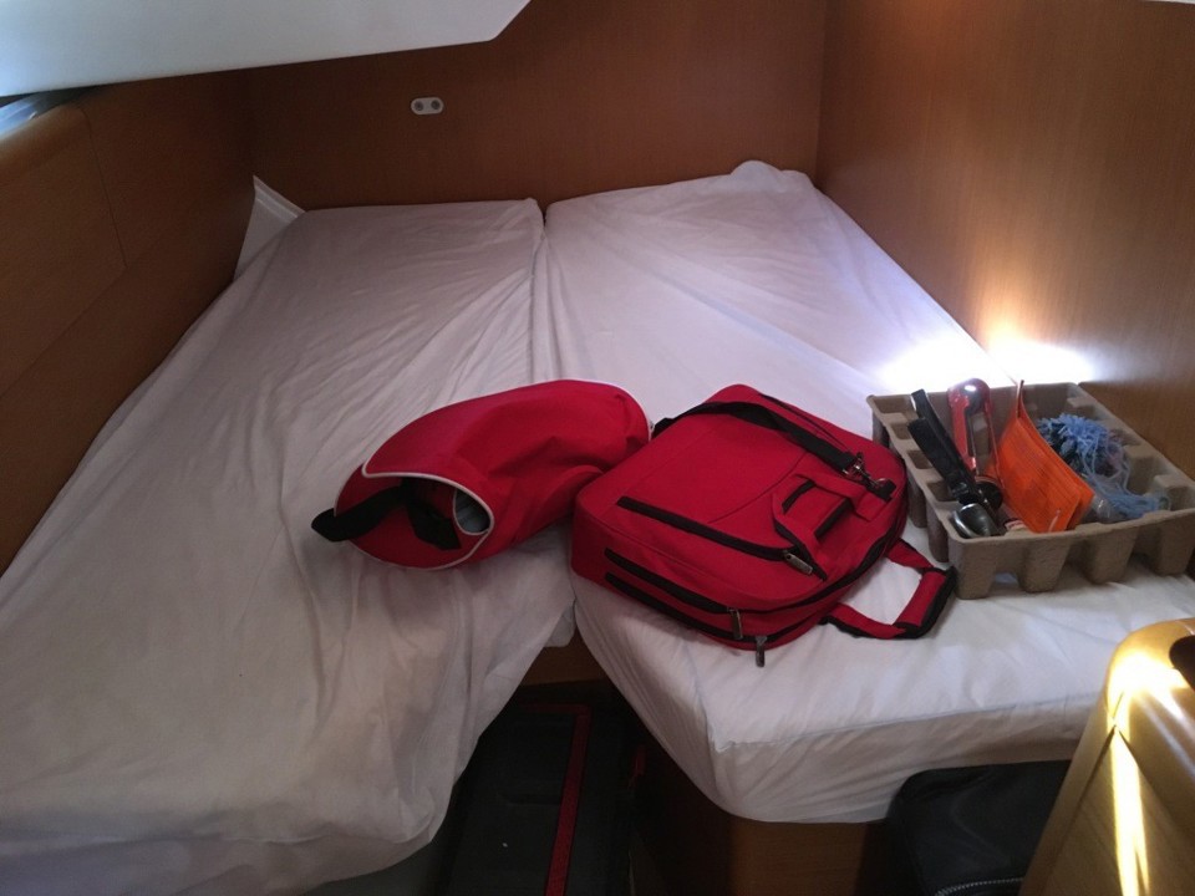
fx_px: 1001
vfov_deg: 48.2
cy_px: 448
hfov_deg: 61.7
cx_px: 598
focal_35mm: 29
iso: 320
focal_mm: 4.15
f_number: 2.2
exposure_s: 1/17
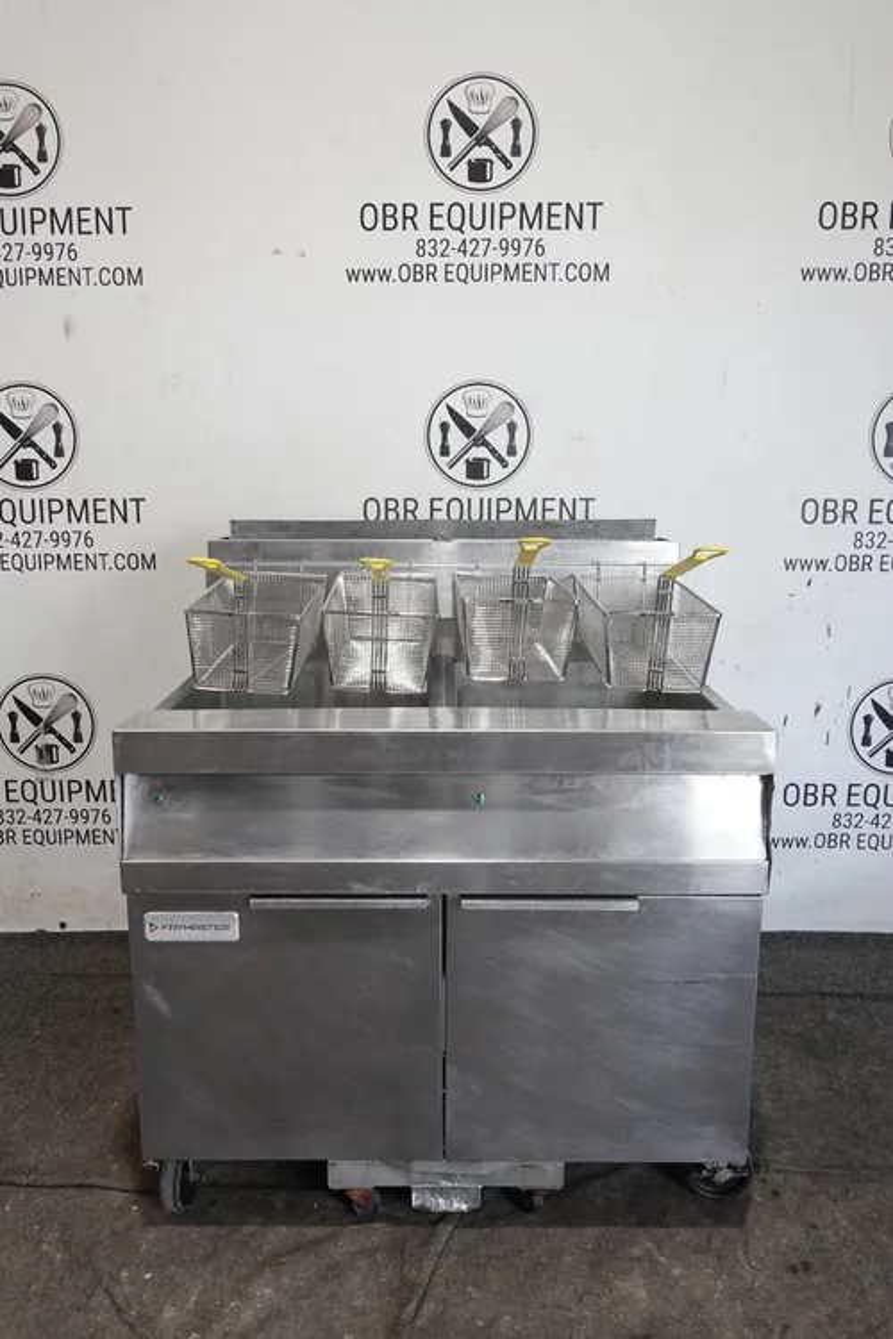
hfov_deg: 43.6
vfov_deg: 61.9
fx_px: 1116
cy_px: 670
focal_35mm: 30
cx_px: 446
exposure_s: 1/25
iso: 320
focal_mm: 11.29
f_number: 3.5
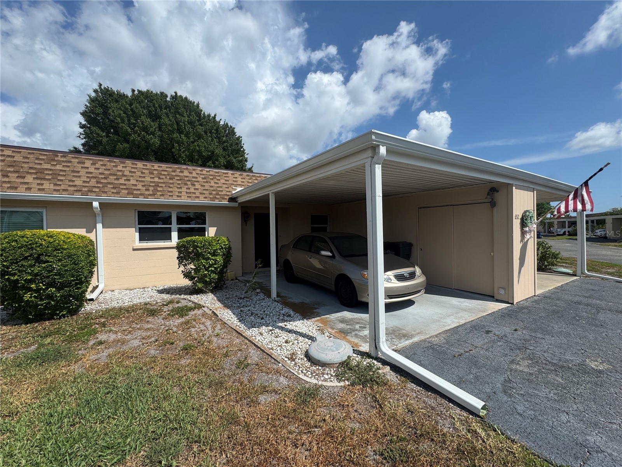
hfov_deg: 102.1
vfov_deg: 85.7
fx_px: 252
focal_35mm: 14
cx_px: 311
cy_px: 234
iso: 50
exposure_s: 1/2028
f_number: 2.2
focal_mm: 2.22
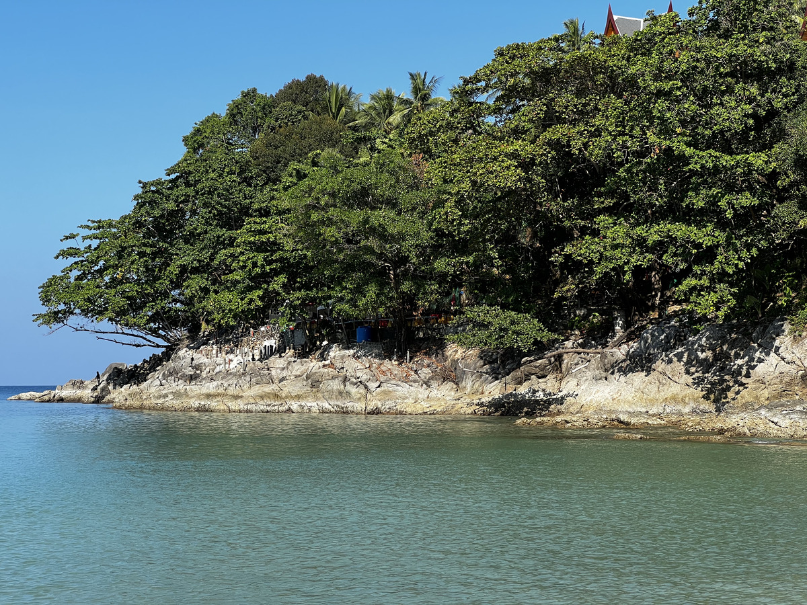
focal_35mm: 77
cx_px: 404
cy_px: 302
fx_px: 1795
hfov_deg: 25.3
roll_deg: +0.3
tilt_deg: +3.5
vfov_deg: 19.1
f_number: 2.8
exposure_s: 1/612
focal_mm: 9
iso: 32
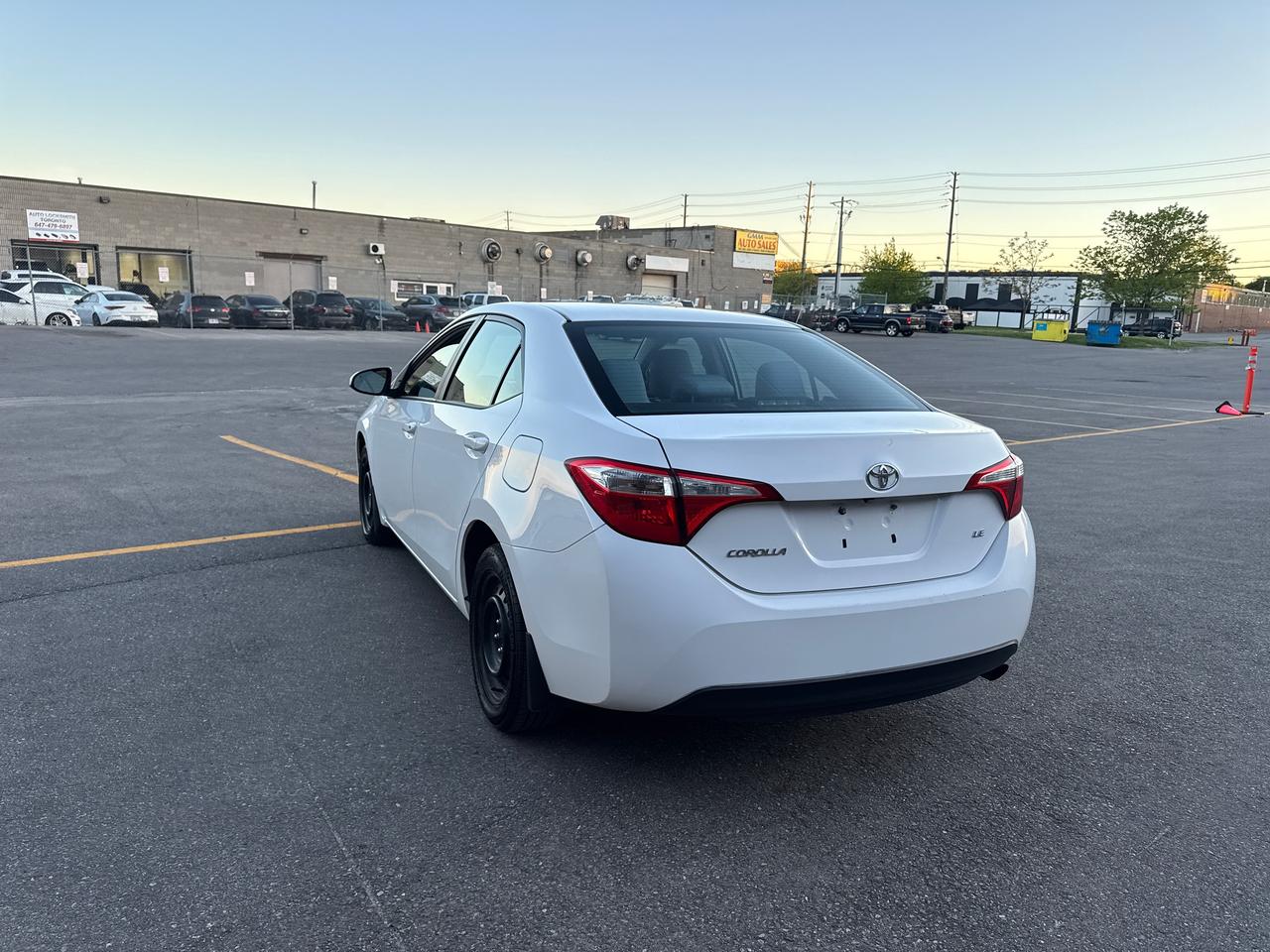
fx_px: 881
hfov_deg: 71.6
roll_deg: -3.3
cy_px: 476
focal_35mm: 24
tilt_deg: -10.5
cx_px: 635
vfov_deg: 56.8
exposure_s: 1/445
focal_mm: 6.76
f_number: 1.78
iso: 80
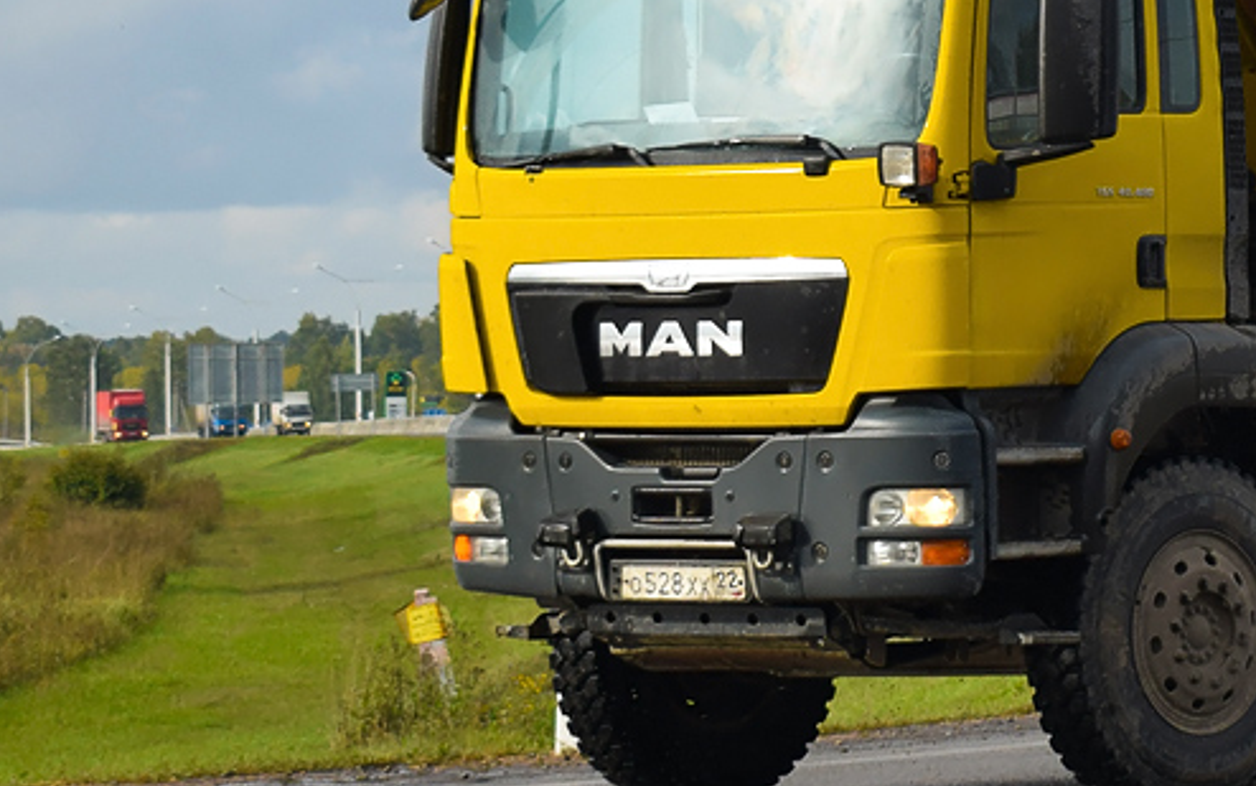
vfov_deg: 9.3
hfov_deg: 14.6
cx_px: 1167
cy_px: 36
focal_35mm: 141
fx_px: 4828
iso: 200
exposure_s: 1/1000
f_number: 5
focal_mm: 38
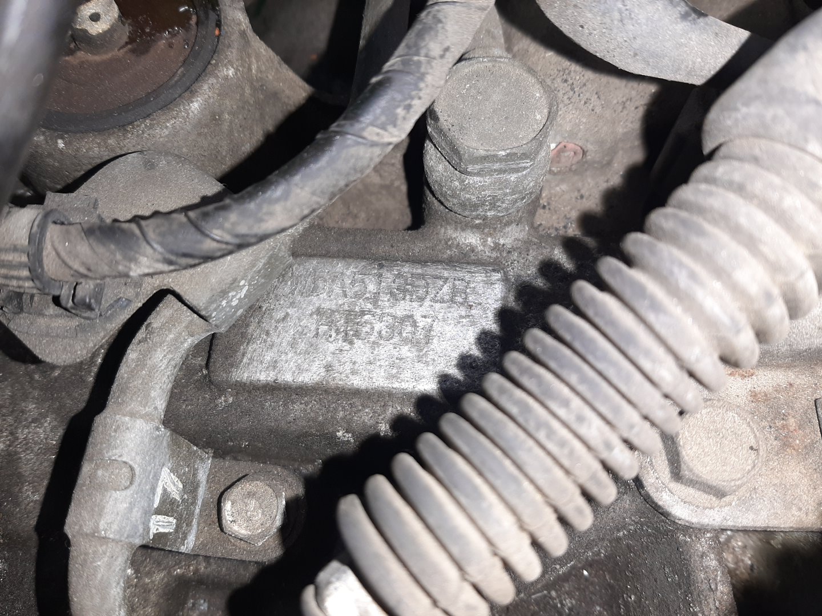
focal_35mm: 26
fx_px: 617
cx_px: 411
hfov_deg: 67.3
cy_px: 308
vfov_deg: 53.1
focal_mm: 3.93
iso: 186
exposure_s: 1/25
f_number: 1.7
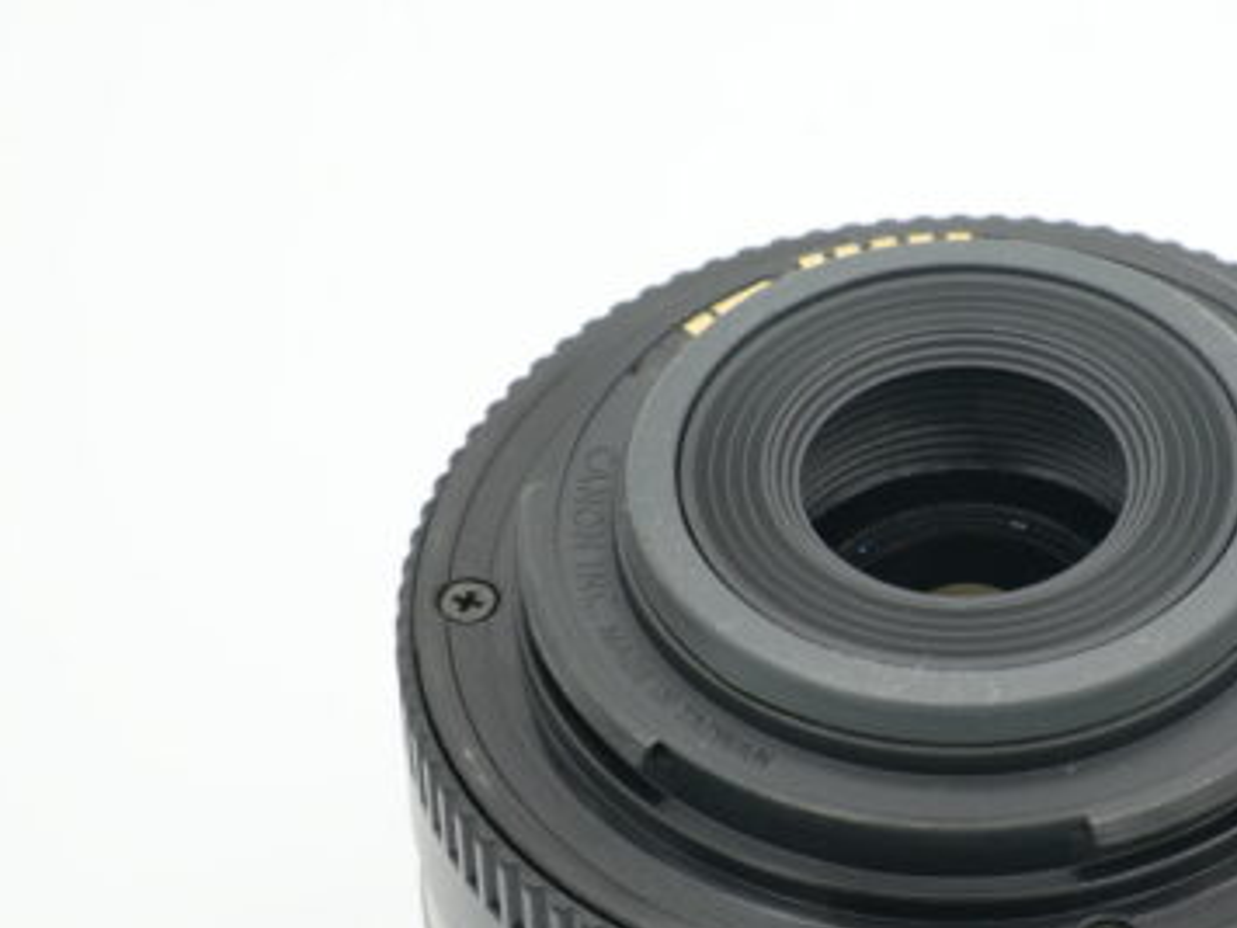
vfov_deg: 8.7
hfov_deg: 11.6
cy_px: 497
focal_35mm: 170
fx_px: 6075
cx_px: 1008
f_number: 13
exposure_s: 1/100
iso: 500
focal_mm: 70
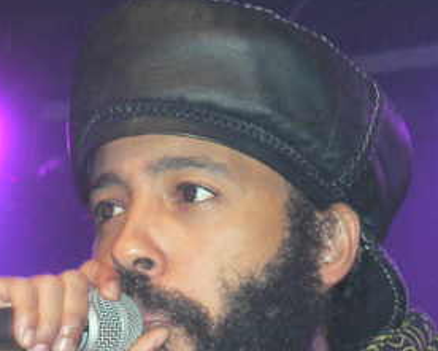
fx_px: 2775
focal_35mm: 214
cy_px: 314
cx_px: 208
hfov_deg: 9.0
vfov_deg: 7.2
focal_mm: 17.3
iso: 400
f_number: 3.2
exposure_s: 1/60
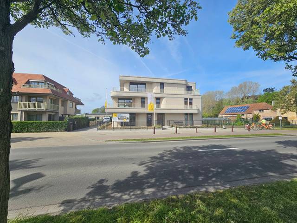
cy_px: 112
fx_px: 112
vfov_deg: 89.9
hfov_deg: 106.2
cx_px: 148
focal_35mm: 13
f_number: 2.2
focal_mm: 2.2
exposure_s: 1/2314
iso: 50
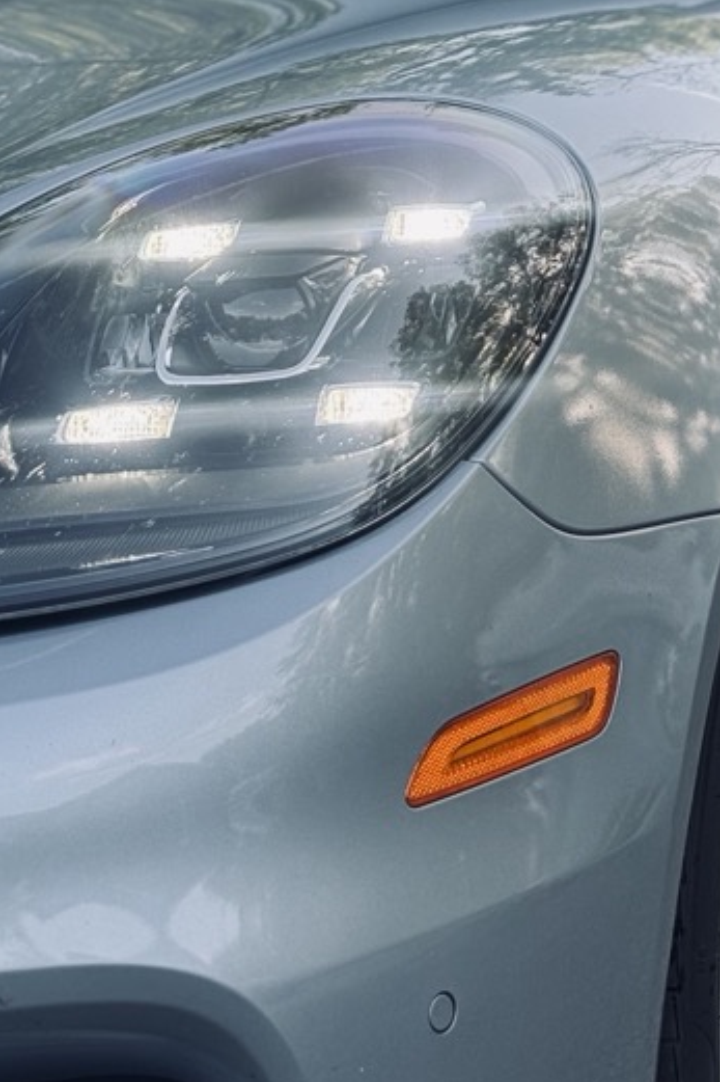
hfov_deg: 11.8
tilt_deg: -2.9
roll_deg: +1.6
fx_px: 3452
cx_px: 714
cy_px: 181
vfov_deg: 17.6
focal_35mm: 115
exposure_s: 1/352
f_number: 1.78
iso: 64
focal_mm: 6.76
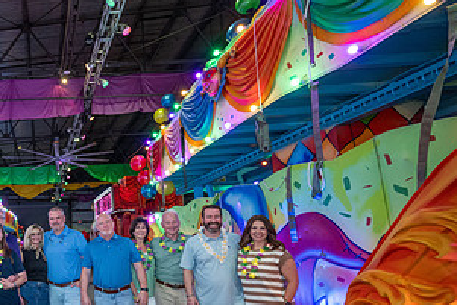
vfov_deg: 46.9
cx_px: 26
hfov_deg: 55.8
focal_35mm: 27
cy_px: 212
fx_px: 343
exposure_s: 1/125
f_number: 4
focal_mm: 14
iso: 1600
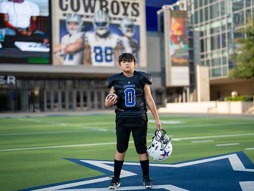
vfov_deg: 24.8
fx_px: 433
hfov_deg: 32.7
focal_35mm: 59
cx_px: 133
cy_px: 96
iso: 100
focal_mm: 50
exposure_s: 1/3200
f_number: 1.2
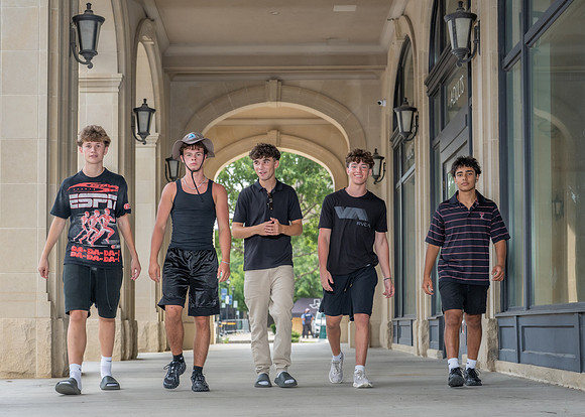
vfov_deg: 20.5
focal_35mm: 69
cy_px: 272
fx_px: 1153
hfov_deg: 28.4
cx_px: 251
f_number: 3.2
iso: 250
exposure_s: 1/400
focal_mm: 50
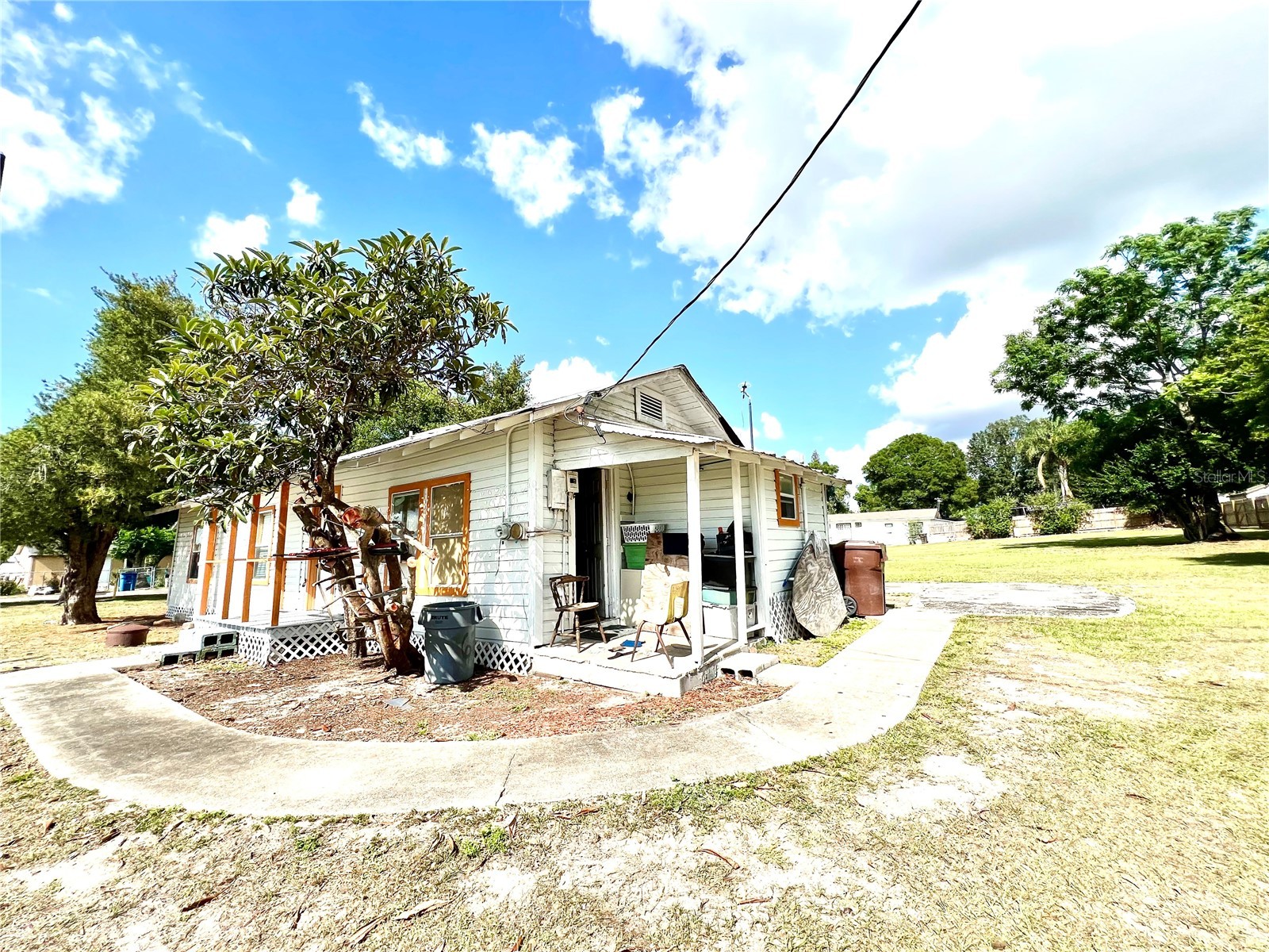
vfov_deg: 89.9
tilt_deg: +9.4
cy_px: 476
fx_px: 477
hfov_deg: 106.2
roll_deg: +2.9
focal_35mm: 13
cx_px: 634
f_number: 1.8
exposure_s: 1/1727
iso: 32
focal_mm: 1.57
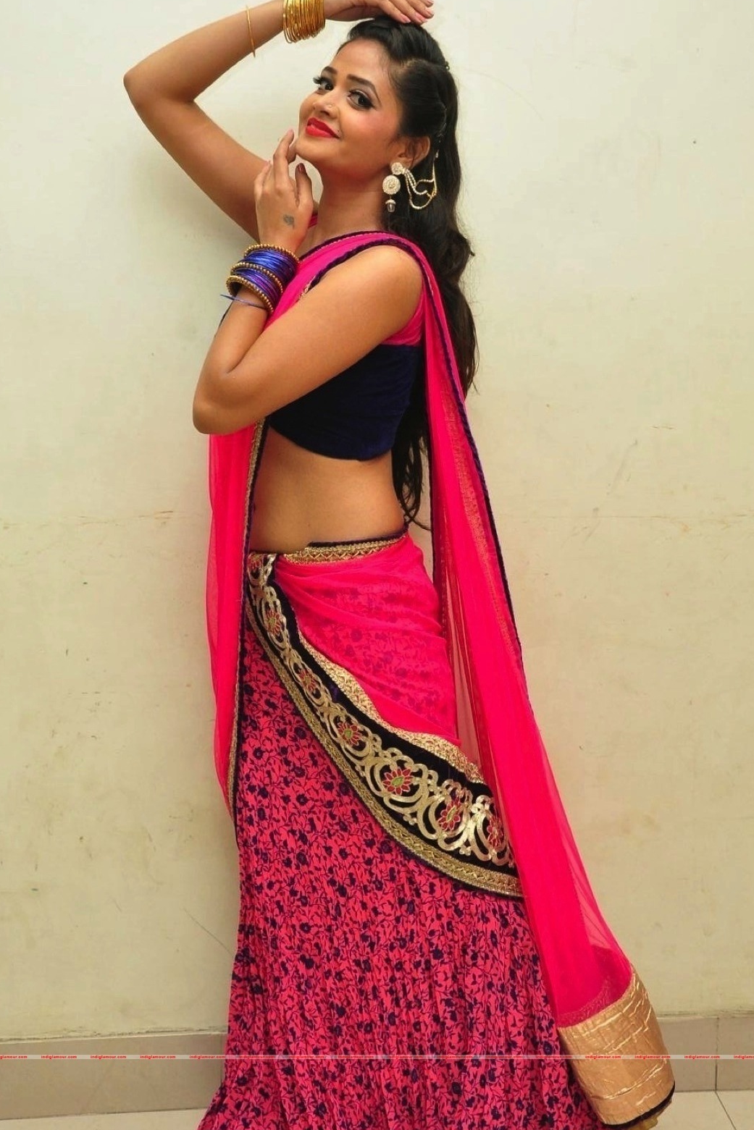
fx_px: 1633
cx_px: 405
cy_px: 574
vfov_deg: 38.2
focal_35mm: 52
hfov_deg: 26.0
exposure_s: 1/125
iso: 1600
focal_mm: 30
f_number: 7.1
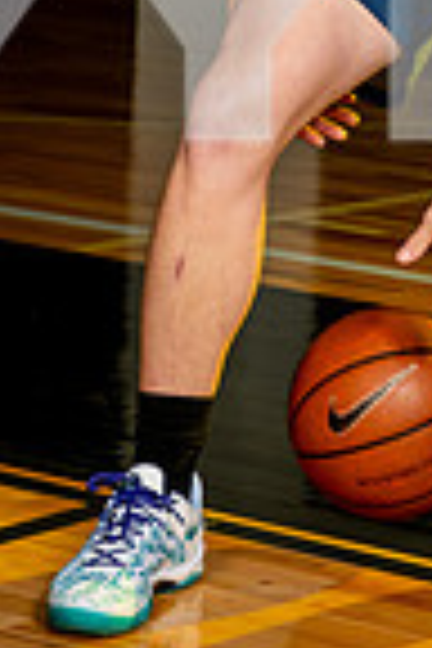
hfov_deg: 6.3
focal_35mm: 219
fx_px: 3942
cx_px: 346
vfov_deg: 9.2
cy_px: -310
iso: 100
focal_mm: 70
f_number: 6.3
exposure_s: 1/200
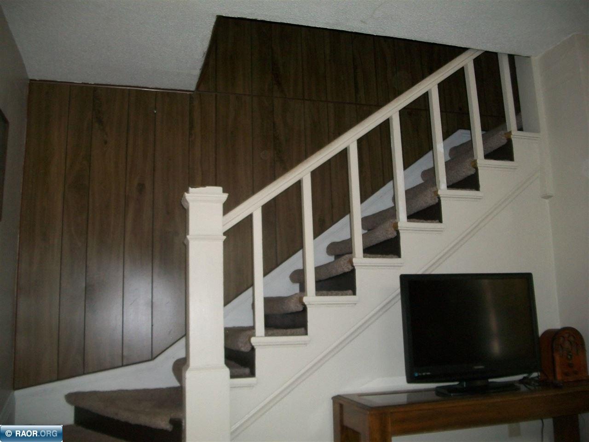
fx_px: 544
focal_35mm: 32
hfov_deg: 56.8
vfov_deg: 44.2
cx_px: 294
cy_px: 221
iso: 160
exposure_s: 1/30
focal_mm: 5.7
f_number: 2.9
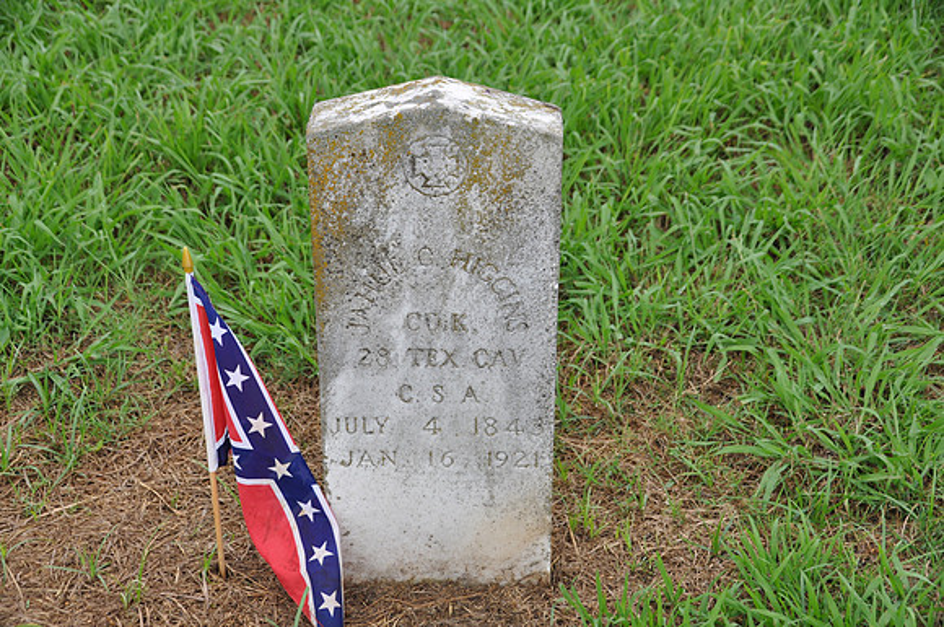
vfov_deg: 20.6
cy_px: 314
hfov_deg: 30.6
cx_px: 472
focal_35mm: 66
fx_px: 1728
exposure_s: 1/160
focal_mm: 44
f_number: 6.3
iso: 200
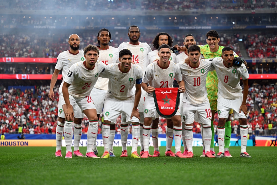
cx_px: 138
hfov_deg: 28.8
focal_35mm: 70
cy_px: 92
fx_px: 539
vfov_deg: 19.5
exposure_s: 1/320
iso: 280
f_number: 2.8
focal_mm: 70
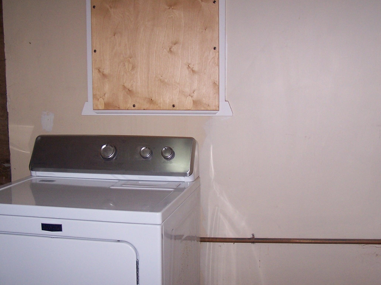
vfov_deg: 30.3
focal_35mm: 48
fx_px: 528
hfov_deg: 39.7
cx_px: 189
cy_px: 148
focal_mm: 7.1
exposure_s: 1/60
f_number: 2.8
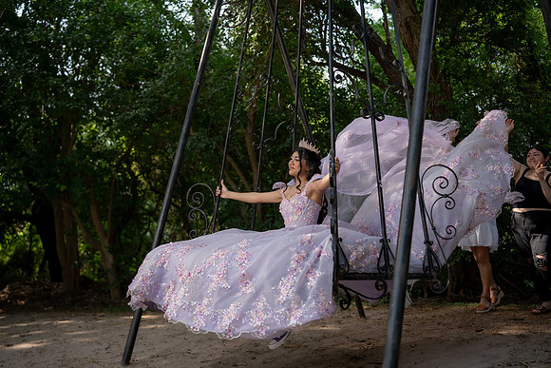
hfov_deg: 54.4
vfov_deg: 37.9
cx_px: 276
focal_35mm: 35
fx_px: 536
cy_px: 184
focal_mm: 35
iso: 100
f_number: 2.2
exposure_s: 1/400
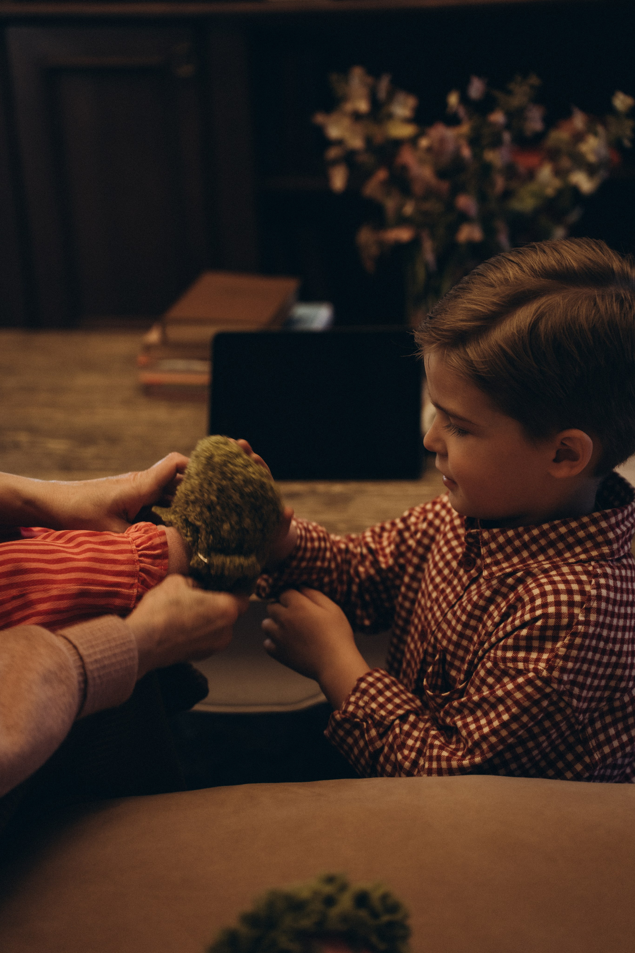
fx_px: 1984
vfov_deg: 27.0
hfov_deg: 18.2
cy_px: 476
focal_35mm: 75
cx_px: 318
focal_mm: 75
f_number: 2.8
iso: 1600
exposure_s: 1/100
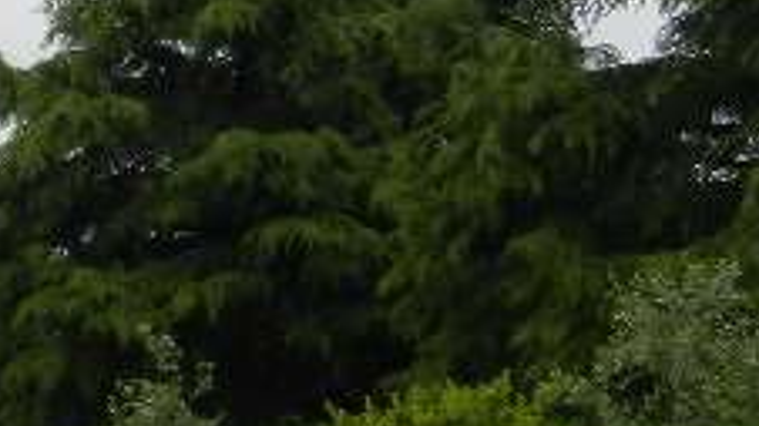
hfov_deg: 13.4
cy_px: 577
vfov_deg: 8.3
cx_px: -628
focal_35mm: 143
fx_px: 2877
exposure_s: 1/800
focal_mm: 5.1
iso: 160
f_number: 3.6
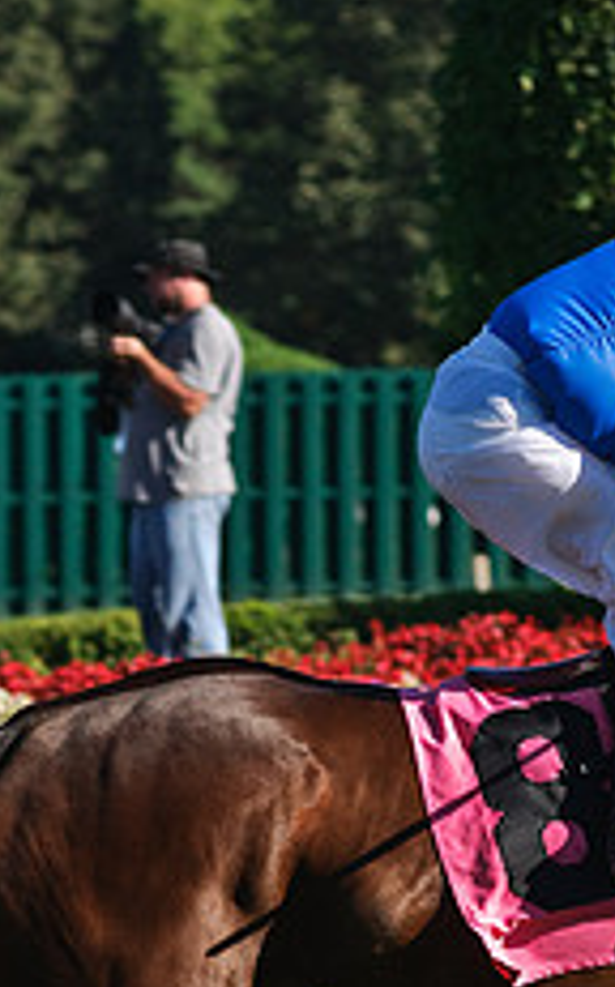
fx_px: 13898
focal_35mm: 517
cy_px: 810
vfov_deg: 4.1
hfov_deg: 2.5
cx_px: 585
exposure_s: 1/2500
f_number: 5.6
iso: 800
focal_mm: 135
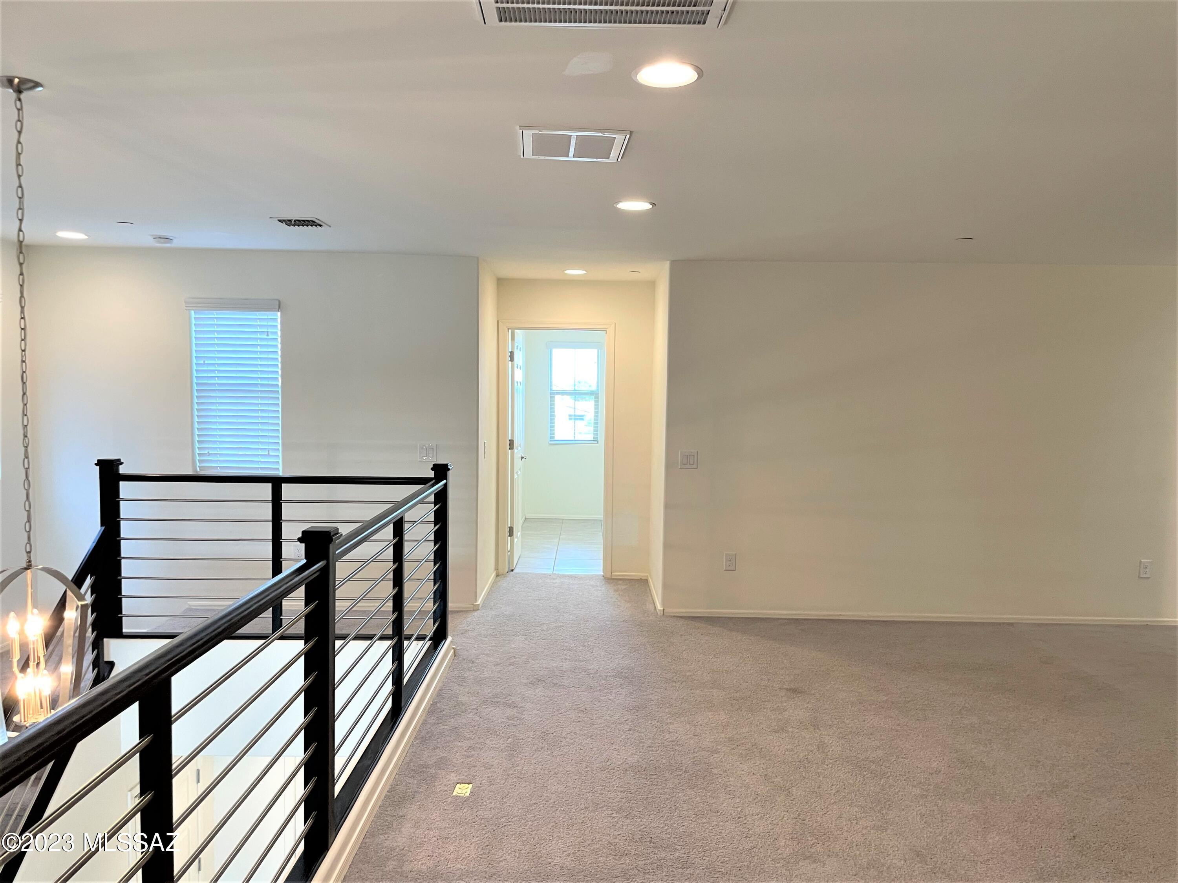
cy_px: 442
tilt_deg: -3.2
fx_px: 885
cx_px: 589
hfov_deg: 67.3
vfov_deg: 53.1
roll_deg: -0.1
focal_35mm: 26
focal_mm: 4.2
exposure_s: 1/60
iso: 80
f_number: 1.6
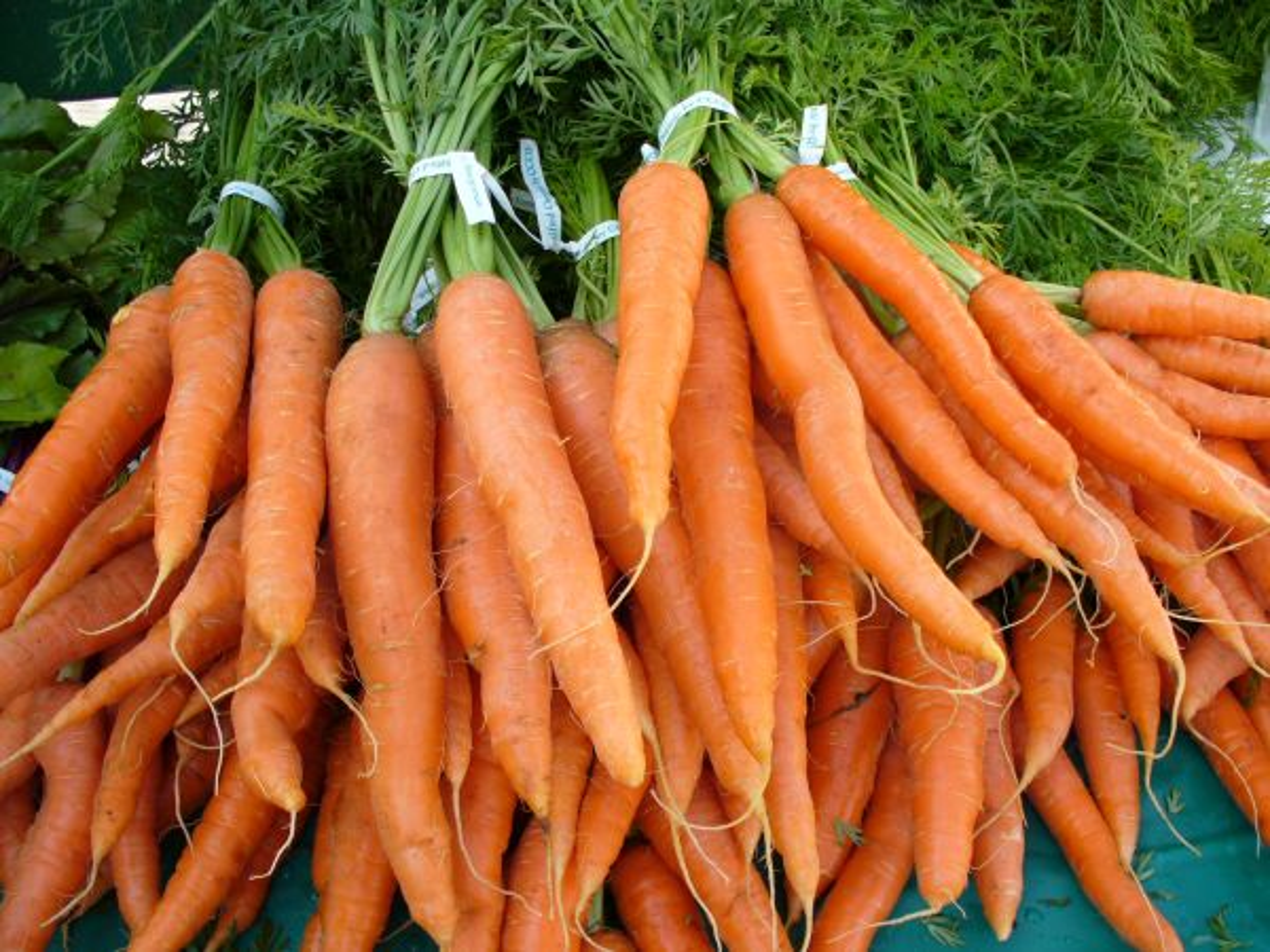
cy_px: 476
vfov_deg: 38.7
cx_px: 635
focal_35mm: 37
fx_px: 1357
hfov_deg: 50.1
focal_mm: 6.1
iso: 80
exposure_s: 1/200
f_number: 2.8
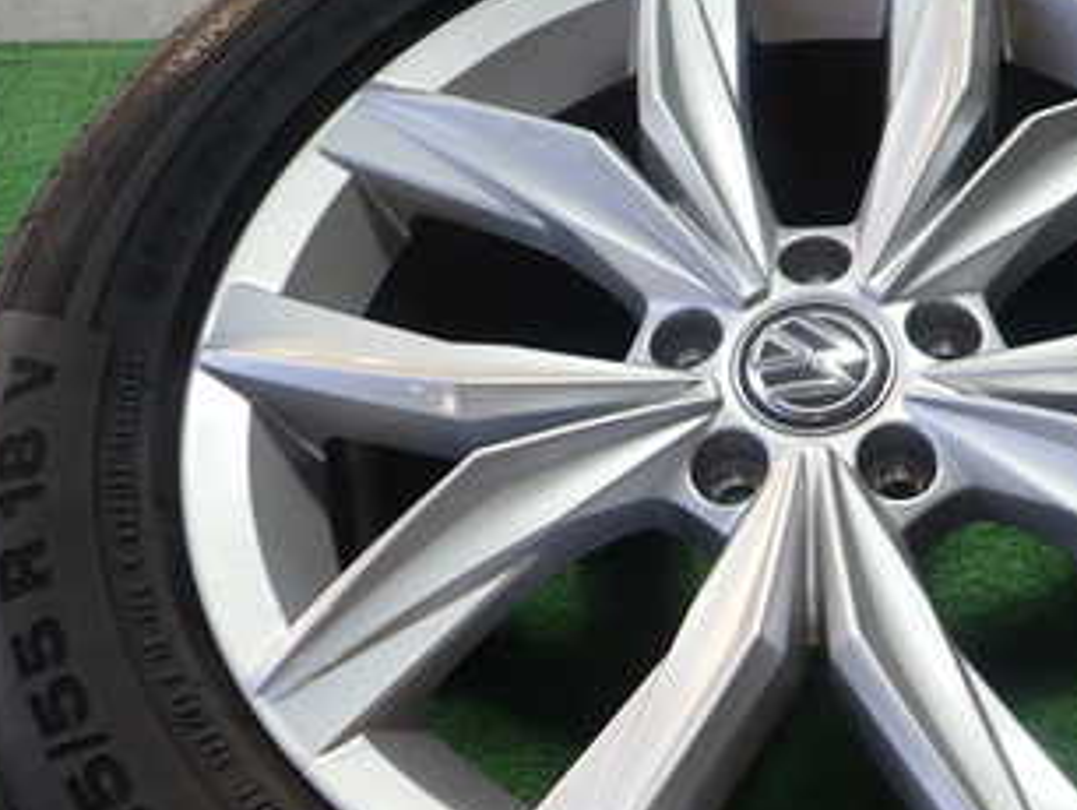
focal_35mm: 49
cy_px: 521
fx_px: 1526
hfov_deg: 37.7
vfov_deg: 29.6
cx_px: 834
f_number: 2
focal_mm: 4.5
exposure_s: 1/60
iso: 125
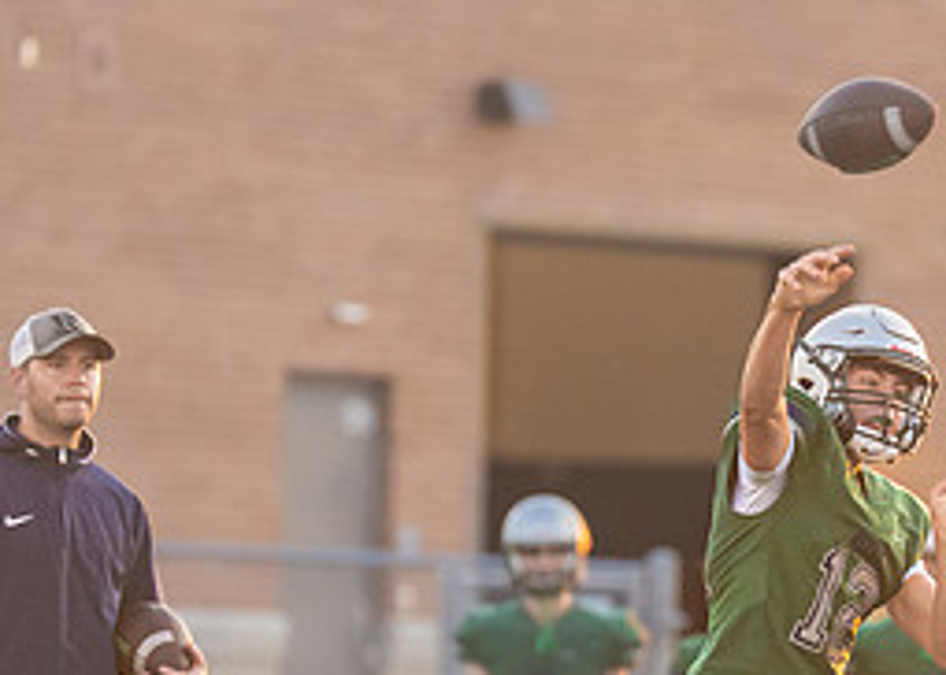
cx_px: 843
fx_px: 20790
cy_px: 641
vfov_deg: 1.9
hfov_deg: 2.6
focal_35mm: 774
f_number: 3.2
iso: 1600
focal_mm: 200
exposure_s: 1/1600
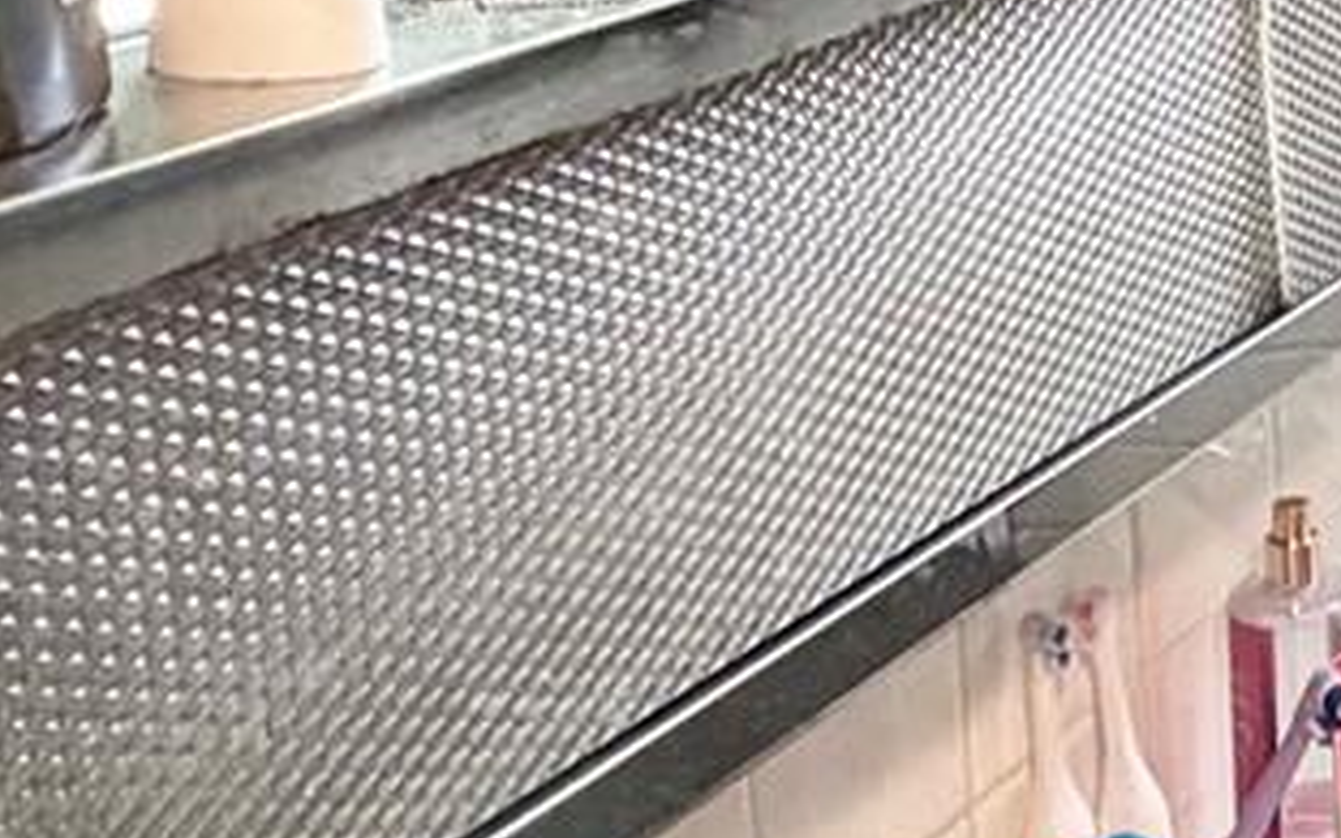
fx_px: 2778
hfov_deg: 23.7
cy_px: -309
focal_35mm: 76
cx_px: 1779
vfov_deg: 16.1
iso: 250
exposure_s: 1/60
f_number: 2.2
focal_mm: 2.22
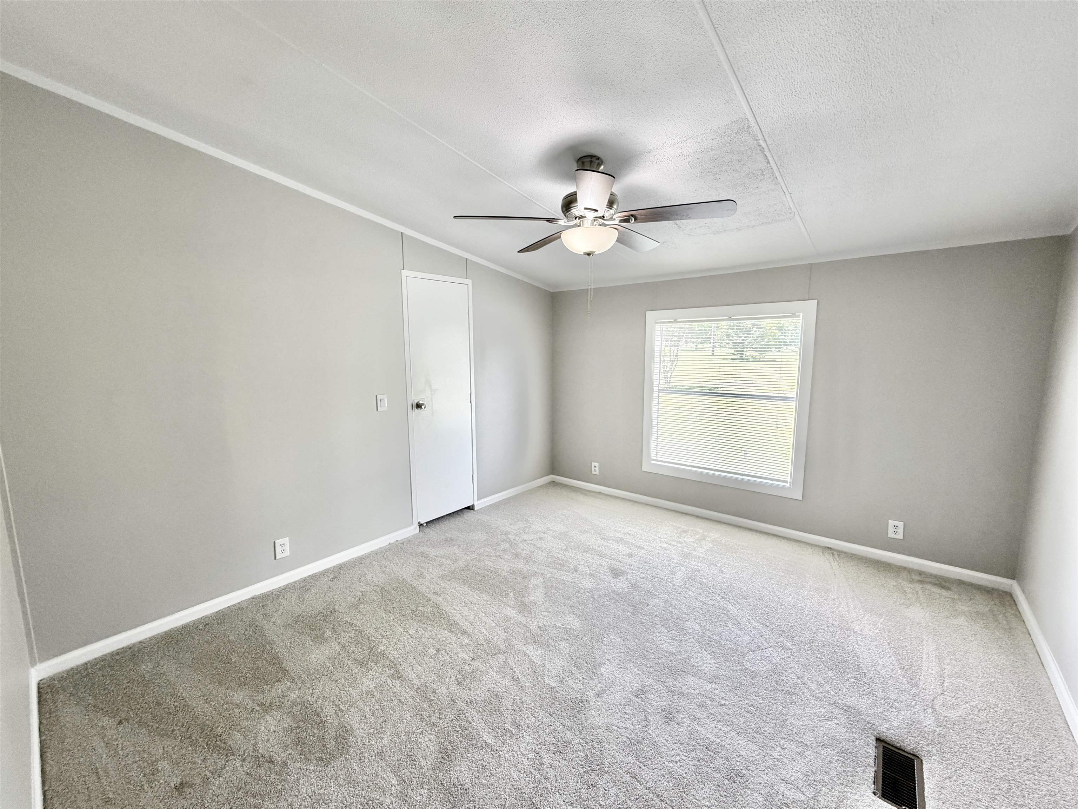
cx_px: 539
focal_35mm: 14
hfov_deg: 102.1
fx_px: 436
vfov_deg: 85.7
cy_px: 404
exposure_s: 1/121
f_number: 2.2
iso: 200
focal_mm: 2.22
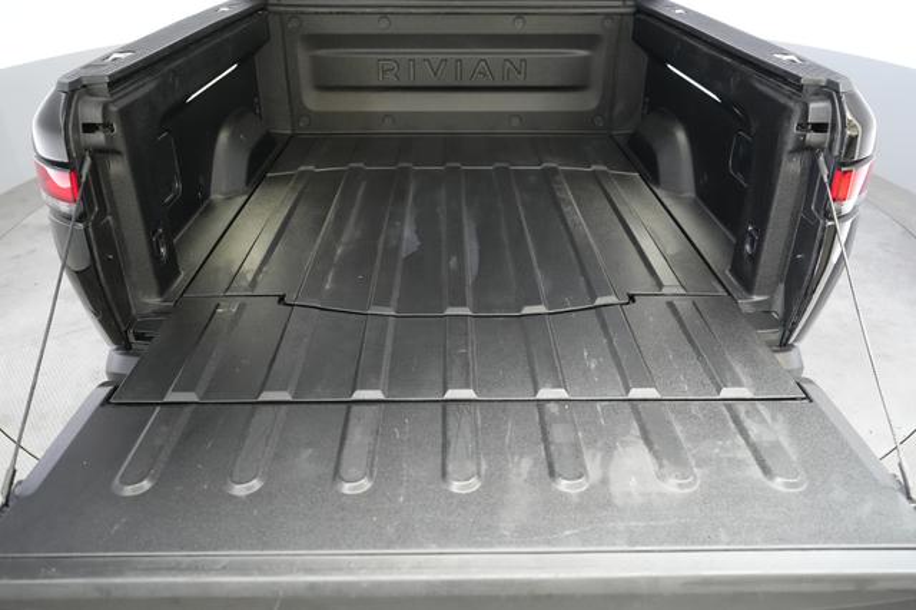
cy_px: 305
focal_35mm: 28
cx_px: 458
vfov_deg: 46.4
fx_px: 712
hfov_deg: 65.5
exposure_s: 1/160
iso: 6400
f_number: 2.8
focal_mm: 28
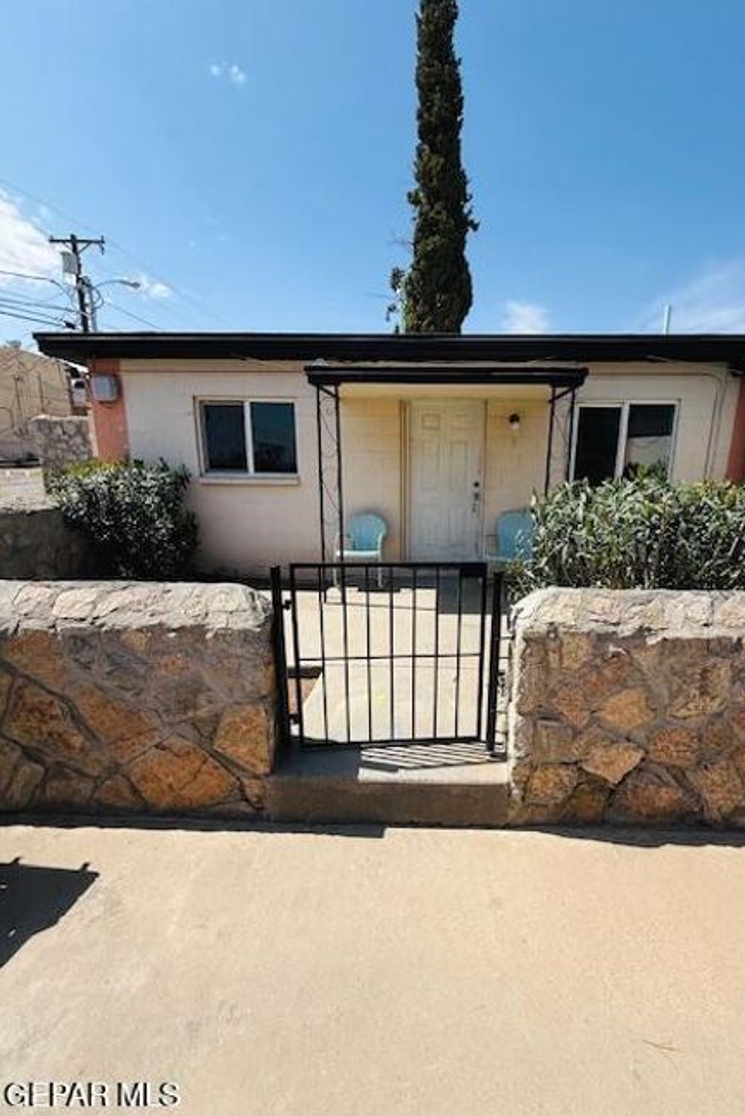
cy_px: 570
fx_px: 465
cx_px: 426
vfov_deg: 100.4
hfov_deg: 76.9
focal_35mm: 15
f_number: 2.2
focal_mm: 2.22
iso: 50
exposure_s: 1/2024
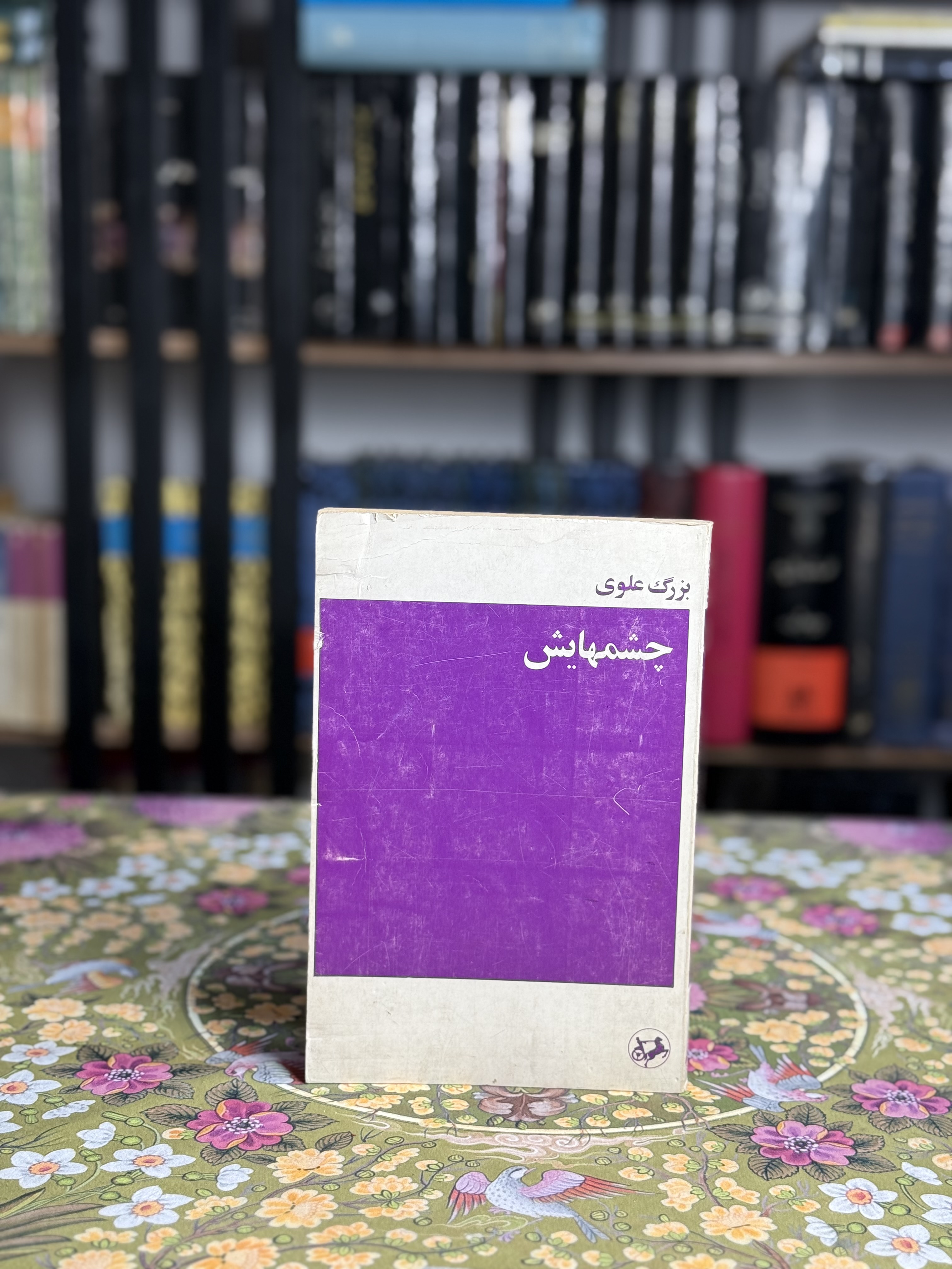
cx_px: 476
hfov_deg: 30.3
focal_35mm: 48
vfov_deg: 39.7
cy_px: 634
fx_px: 1760
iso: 80
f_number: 1.78
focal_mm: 6.76
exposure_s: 1/100
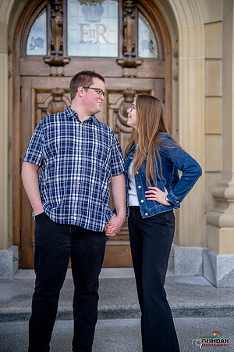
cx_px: 117
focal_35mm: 50
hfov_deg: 27.0
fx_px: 487
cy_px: 176
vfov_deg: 39.6
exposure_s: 1/6400
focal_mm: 50
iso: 1600
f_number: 1.8
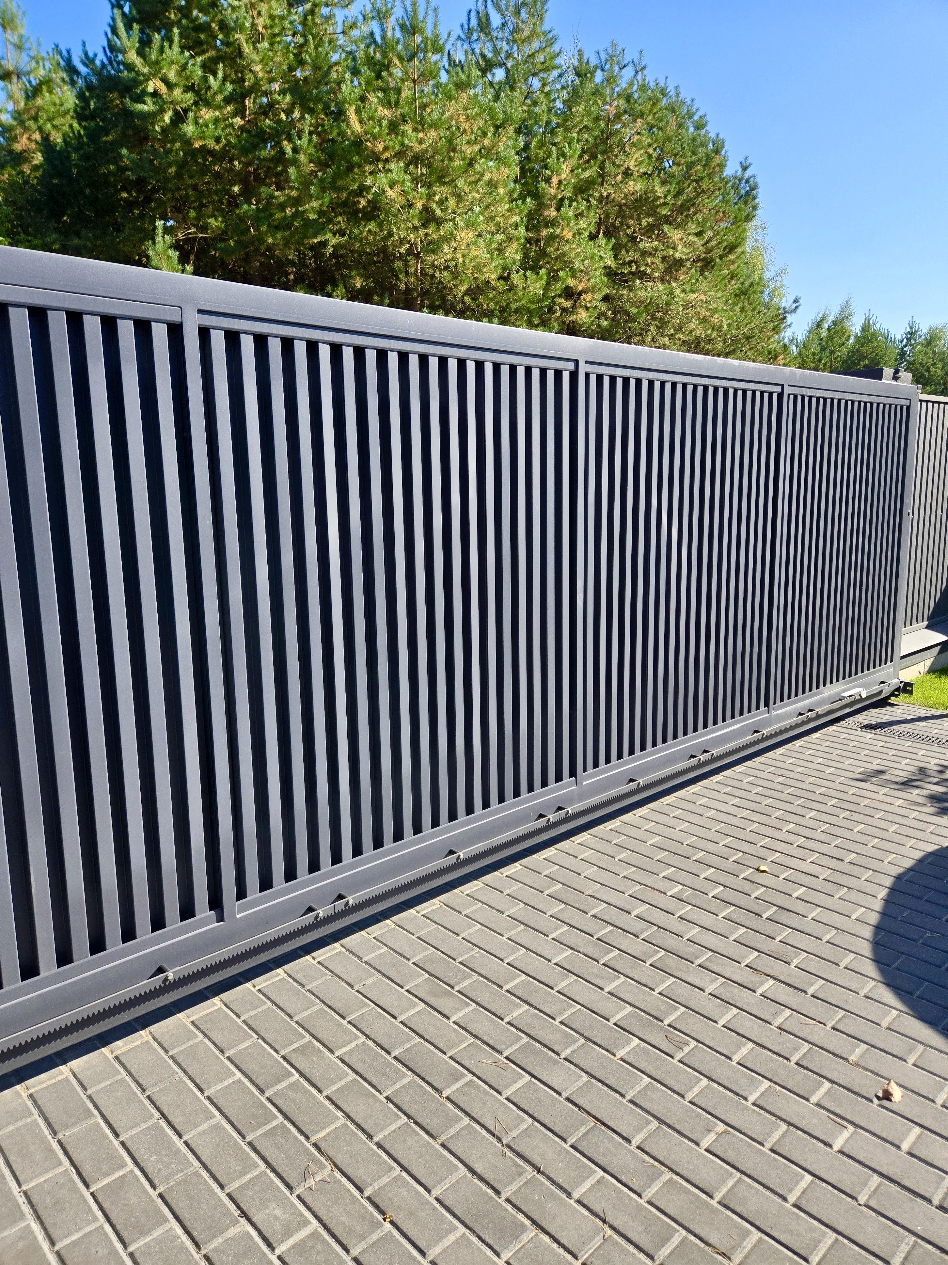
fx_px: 840
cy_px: 632
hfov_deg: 58.9
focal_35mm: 23
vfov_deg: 73.9
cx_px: 474
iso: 80
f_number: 1.8
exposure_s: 1/2921
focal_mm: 5.4
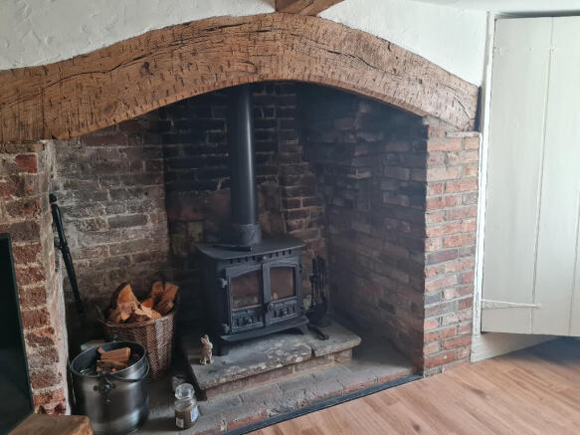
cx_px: 290
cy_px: 218
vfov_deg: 53.0
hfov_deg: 67.3
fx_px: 436
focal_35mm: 26
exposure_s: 1/50
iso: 400
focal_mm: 5.4
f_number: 1.8
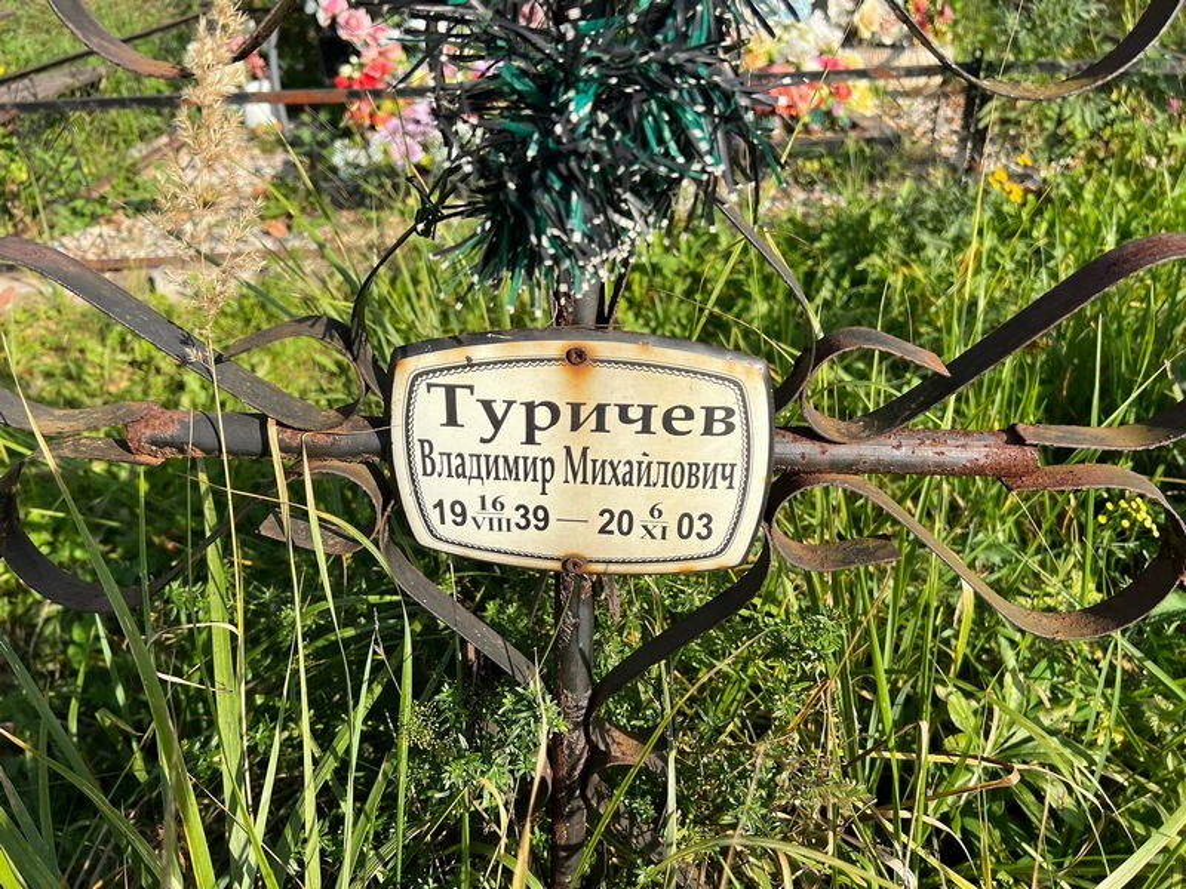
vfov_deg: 53.1
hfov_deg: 67.3
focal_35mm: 26
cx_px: 593
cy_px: 444
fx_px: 891
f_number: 1.5
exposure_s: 1/2083
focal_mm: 5.7
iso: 50
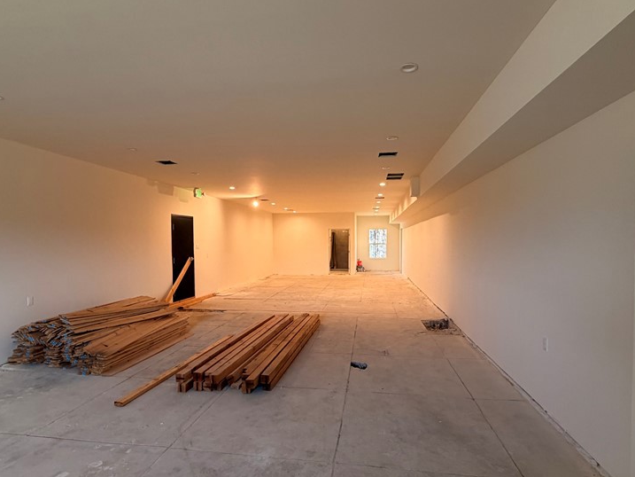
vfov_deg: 65.9
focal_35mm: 20
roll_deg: -0.1
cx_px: 321
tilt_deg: -1.2
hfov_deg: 81.7
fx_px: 367
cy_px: 254
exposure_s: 1/60
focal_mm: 2.22
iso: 200
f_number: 2.2
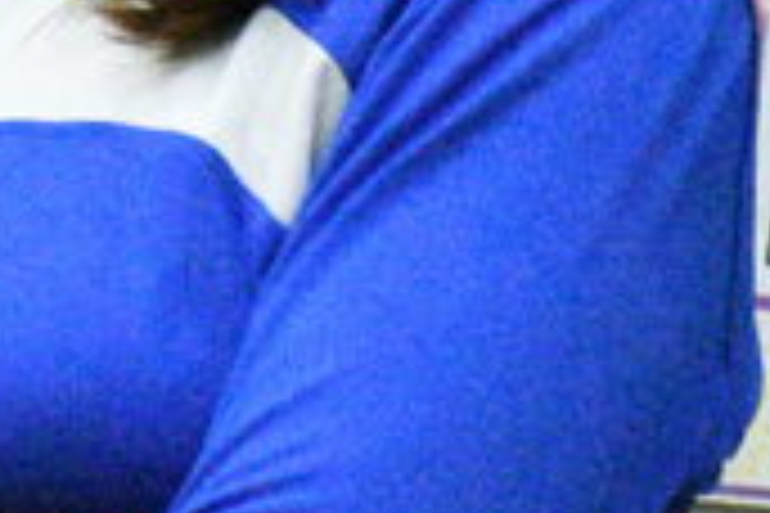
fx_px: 18136
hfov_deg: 2.4
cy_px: -475
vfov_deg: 1.6
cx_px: -90
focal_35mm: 848
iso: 45600
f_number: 5.3
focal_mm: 95
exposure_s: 1/2000
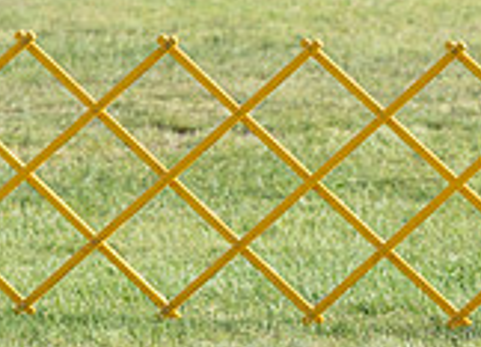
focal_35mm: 594
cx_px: 579
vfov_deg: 2.4
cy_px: -9
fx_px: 8145
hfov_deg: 3.4
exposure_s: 1/1250
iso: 400
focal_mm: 130
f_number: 5.6
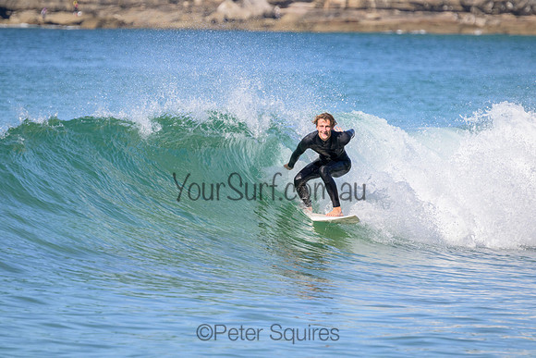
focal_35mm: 610
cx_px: 268
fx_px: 9084
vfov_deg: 2.3
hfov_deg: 3.4
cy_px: 179
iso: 1250
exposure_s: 1/2000
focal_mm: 610
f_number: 11
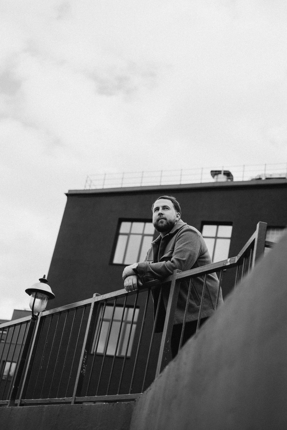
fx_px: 628
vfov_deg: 37.9
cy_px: 215
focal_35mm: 52
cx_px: 144
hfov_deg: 25.8
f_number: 2.2
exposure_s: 1/800
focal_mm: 35
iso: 160
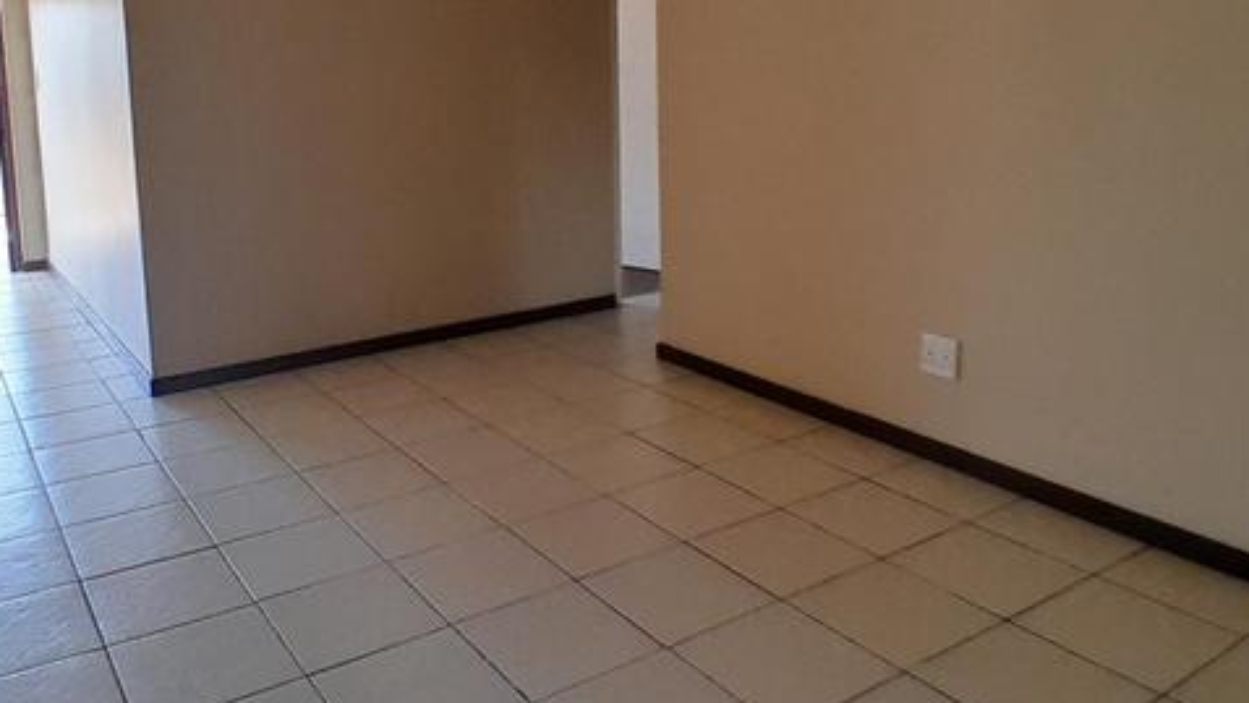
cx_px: 489
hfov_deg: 62.0
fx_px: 1027
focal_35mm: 31
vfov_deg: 36.9
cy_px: 178
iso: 80
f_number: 2.2
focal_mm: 1.46
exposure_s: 1/100
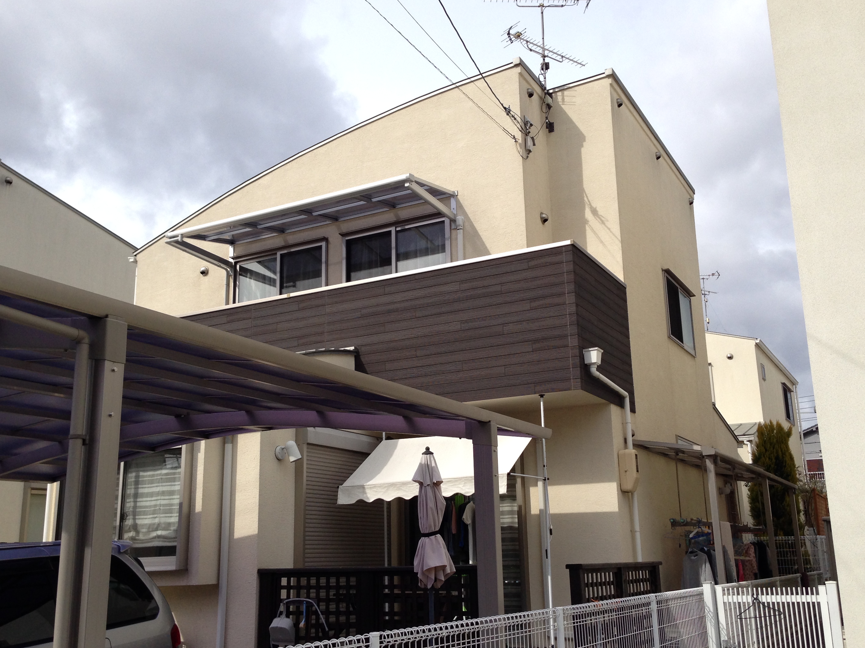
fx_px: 950
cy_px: 333
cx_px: 430
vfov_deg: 37.7
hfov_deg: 49.0
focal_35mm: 38
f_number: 2.4
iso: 64
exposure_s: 1/1695
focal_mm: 4.12
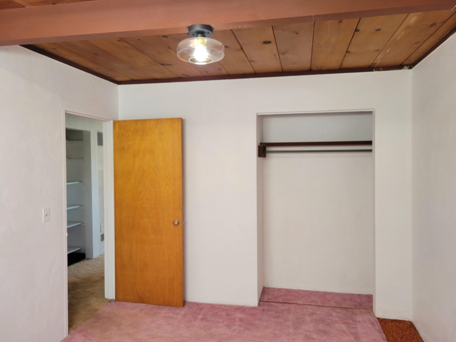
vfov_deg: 53.1
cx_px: 228
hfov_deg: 67.3
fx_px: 343
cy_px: 171
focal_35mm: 26
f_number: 1.8
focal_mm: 5.4
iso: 100
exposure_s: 1/120
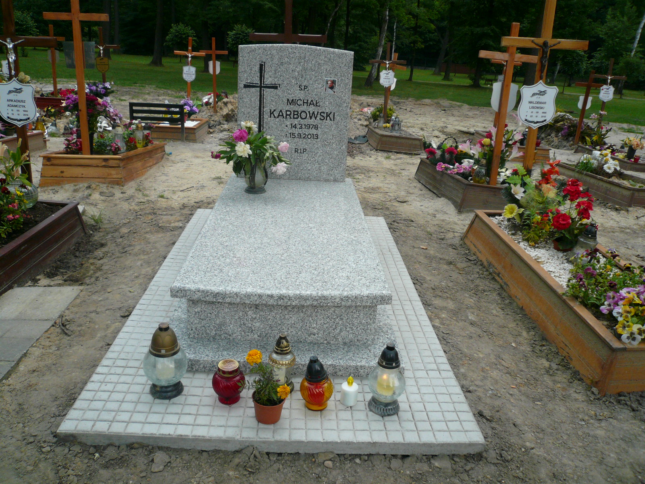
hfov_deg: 63.4
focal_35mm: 28
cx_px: 322
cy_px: 242
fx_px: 522
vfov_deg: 49.7
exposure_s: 1/200
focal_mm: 4.6
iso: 100
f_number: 2.8
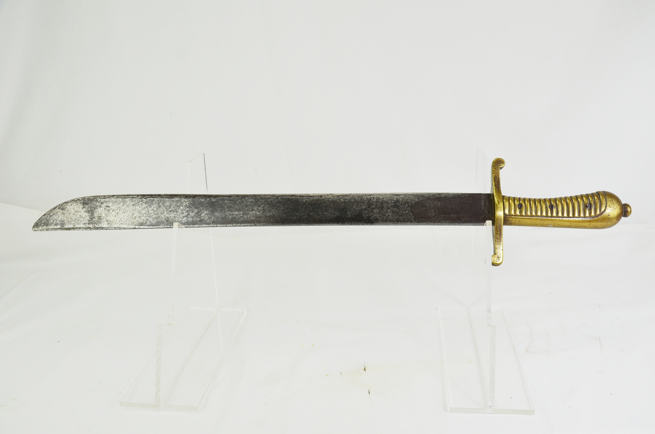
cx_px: 328
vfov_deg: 39.8
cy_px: 217
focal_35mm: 33
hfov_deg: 57.3
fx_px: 599
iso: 200
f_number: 6.3
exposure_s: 1/160
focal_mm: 22
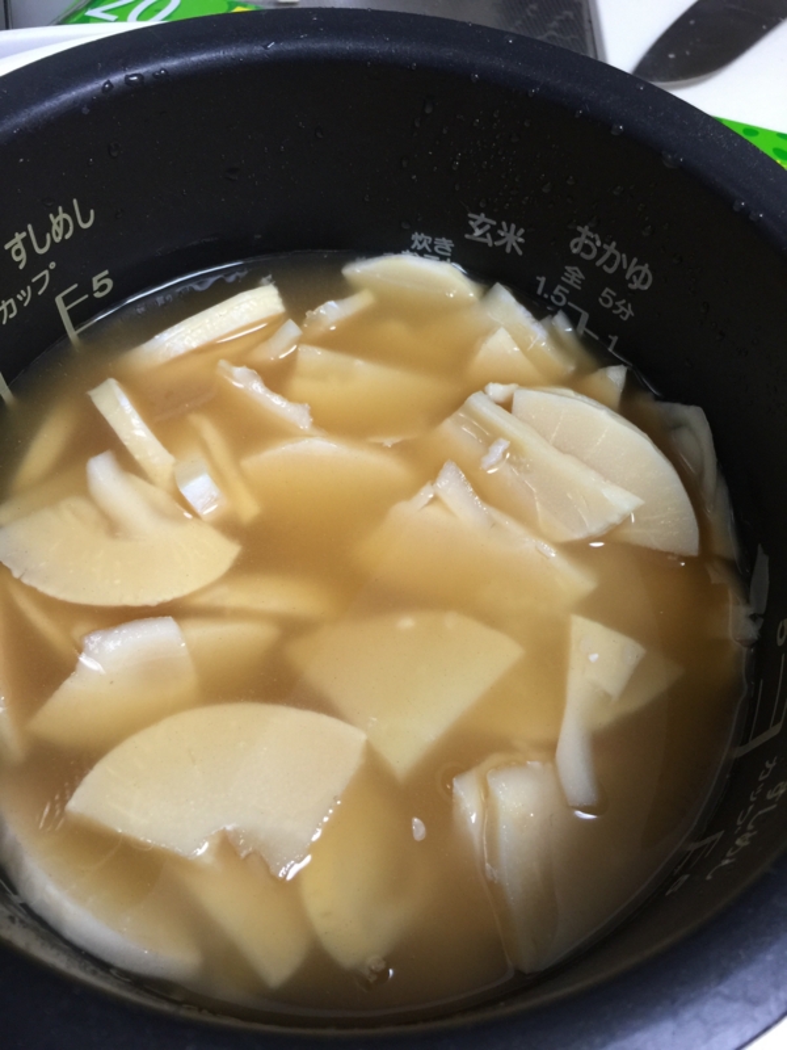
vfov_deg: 61.7
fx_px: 879
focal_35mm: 29
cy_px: 525
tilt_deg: -60.8
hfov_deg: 48.2
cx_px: 394
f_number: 2.2
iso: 64
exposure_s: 1/17
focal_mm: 4.15
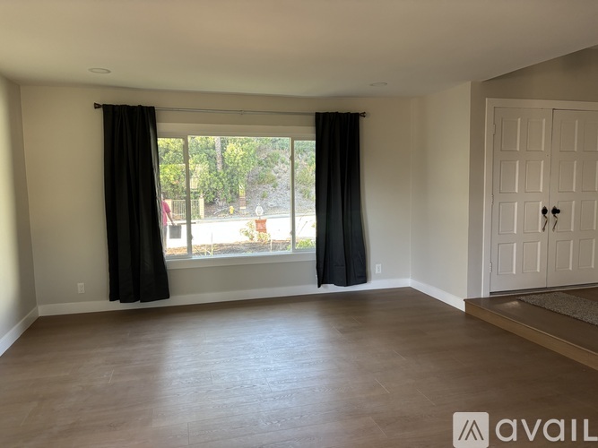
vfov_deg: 53.0
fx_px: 449
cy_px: 224
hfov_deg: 67.3
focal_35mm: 26
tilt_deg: -5.5
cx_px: 299
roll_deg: +1.2
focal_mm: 5.96
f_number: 1.6
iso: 125
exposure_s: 1/81
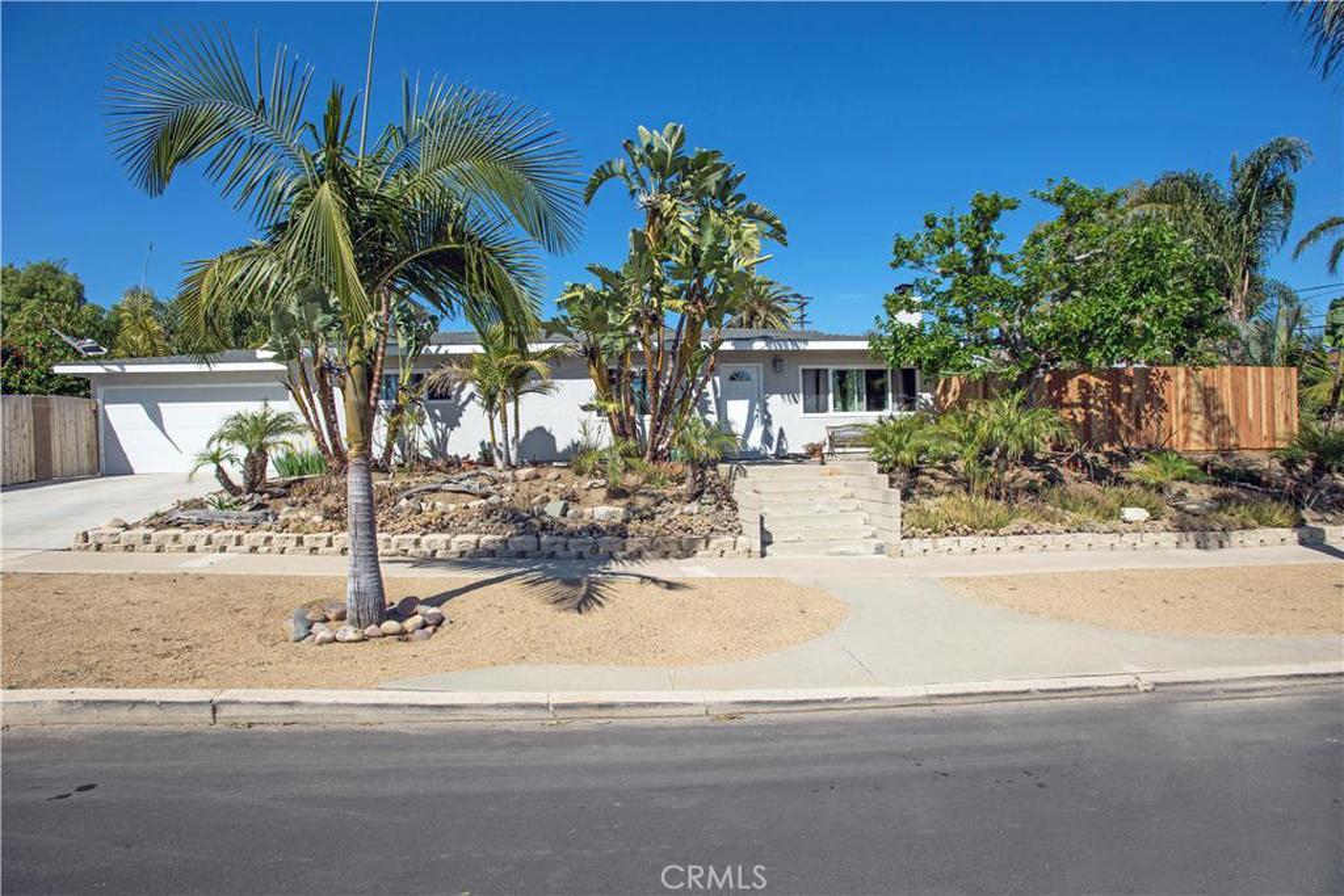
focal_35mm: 17
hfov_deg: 93.3
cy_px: 448
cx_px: 672
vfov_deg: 70.5
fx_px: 635
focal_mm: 17
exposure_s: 1/500
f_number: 8
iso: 100
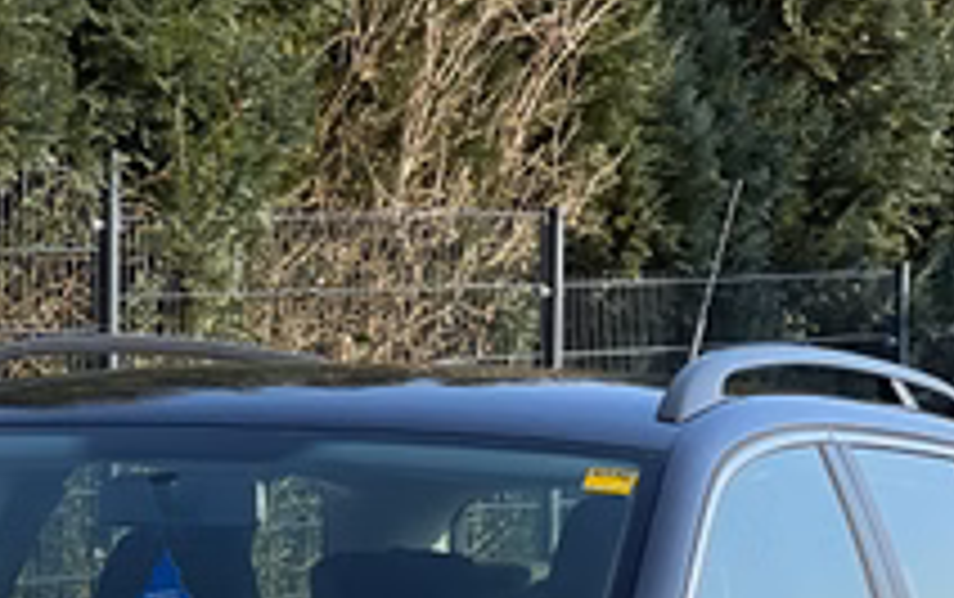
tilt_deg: -7.1
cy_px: 998
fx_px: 6403
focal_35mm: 246
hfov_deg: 8.5
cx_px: 63
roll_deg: -0.2
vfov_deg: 5.3
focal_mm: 9
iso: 25
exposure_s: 1/213
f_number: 2.8
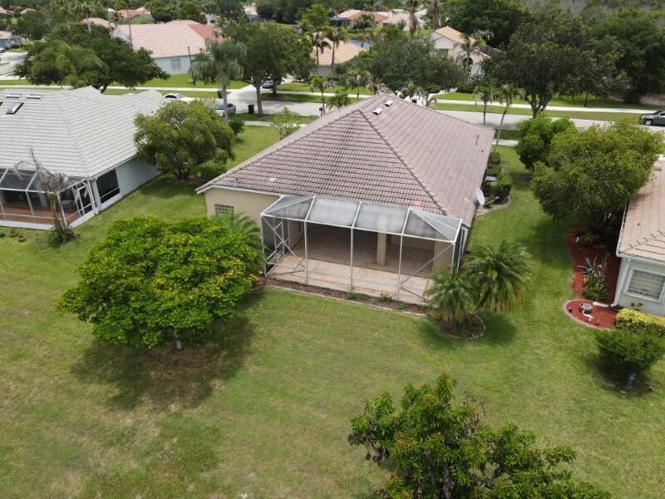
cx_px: 332
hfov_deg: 71.6
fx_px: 461
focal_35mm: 24
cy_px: 250
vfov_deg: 56.8
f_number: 2.8
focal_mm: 4.5
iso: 110
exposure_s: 1/640
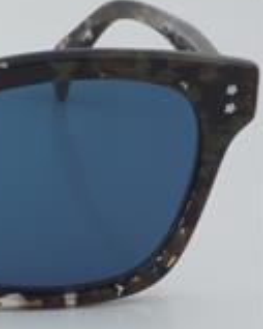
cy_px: 145
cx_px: -147
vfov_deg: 9.9
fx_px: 1891
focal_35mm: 194
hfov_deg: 7.8
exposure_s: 1/3
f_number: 32
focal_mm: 55
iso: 100
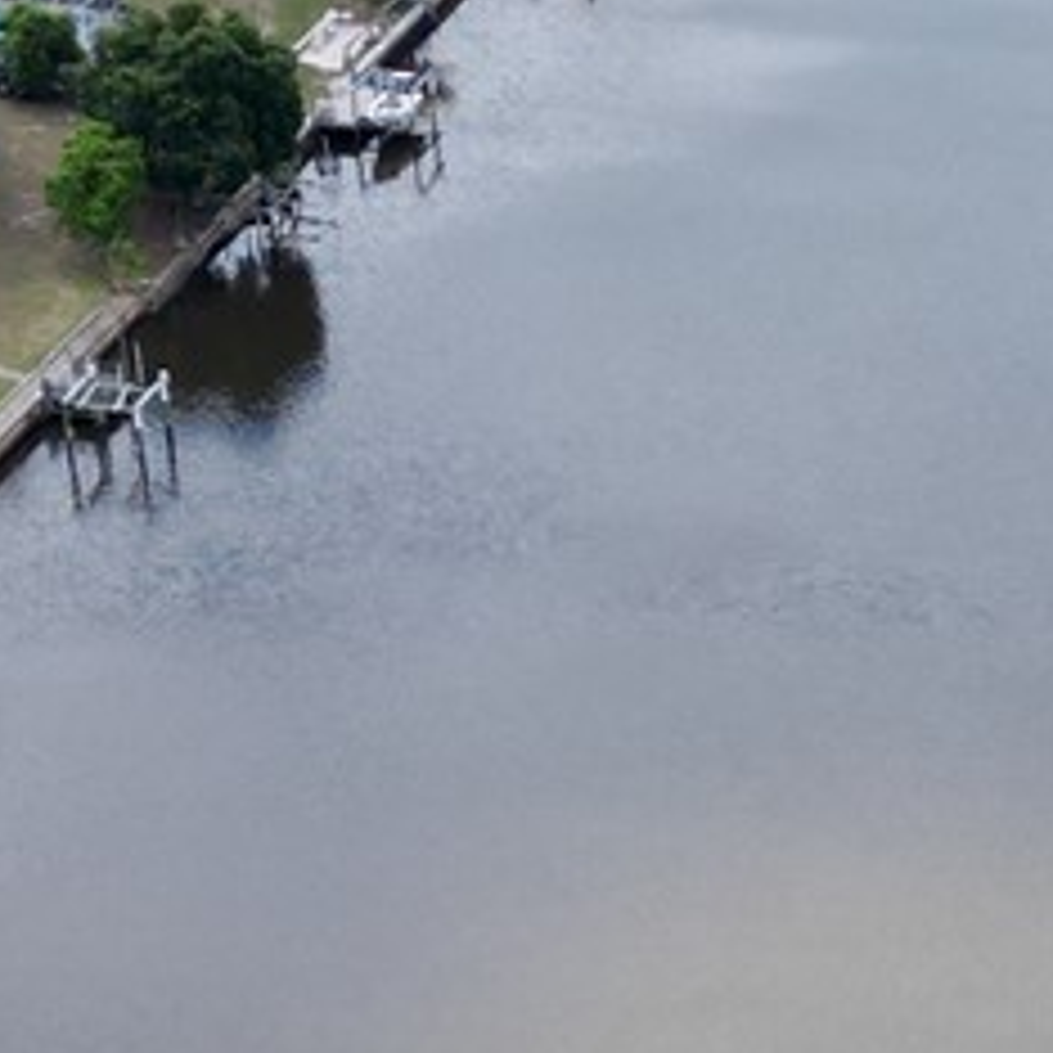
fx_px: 4990
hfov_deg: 11.9
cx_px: 1138
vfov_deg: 11.8
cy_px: 1323
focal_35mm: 145
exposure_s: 1/2500
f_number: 1.7
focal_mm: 6.72
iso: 200
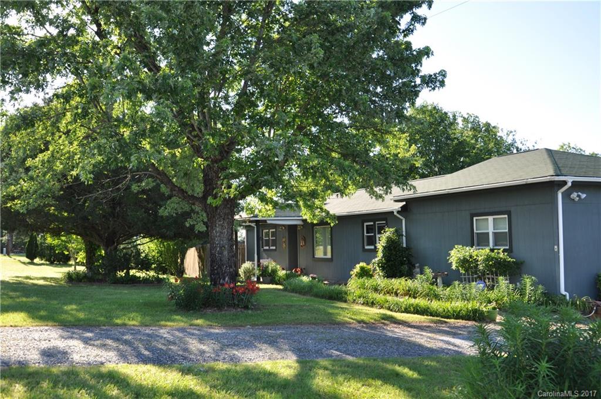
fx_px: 625
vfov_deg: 35.4
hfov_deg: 51.4
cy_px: 200
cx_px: 300
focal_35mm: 38
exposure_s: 1/200
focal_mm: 25
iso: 200
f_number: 7.1
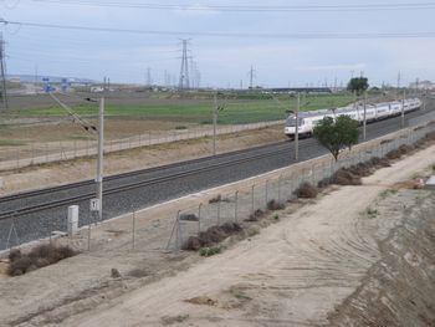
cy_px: 164
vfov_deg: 19.2
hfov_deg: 25.3
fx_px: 968
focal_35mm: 77
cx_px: 218
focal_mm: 13.76
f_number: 3.8
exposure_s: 1/80
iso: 64
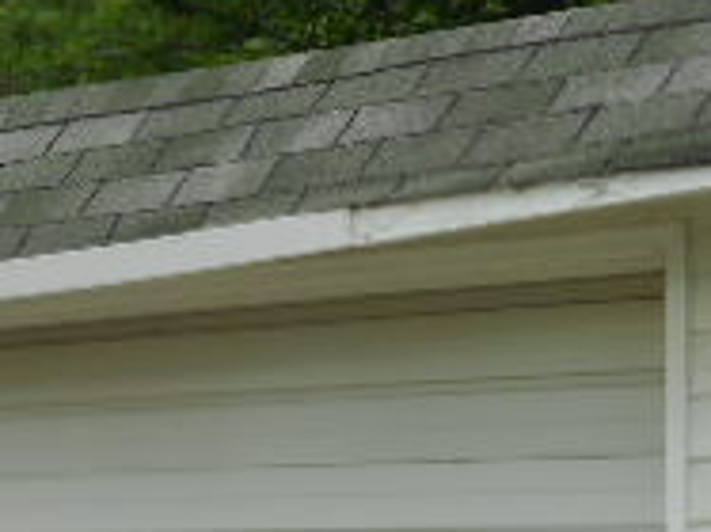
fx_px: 3017
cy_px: 467
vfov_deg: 10.0
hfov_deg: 13.4
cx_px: 426
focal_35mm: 147
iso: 80
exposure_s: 1/160
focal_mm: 7.7
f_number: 4.2
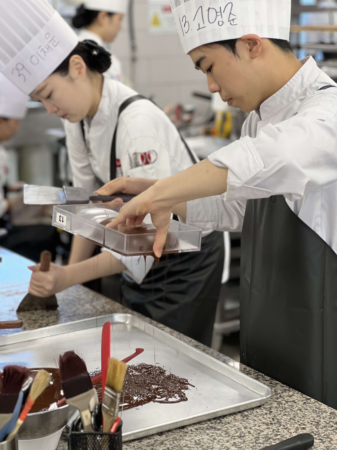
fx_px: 999
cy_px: 225
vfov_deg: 25.3
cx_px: 168
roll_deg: +0.6
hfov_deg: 19.1
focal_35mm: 77
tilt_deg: -11.5
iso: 125
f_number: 2.8
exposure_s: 1/60
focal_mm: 9
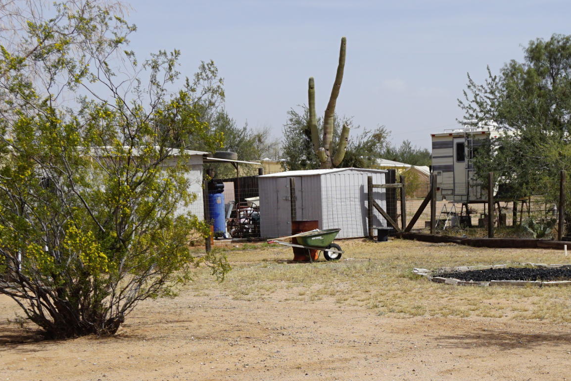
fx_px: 1237
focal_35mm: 78
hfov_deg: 25.9
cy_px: 380
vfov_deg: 17.1
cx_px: 358
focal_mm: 20
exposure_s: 1/1600
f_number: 4
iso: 100
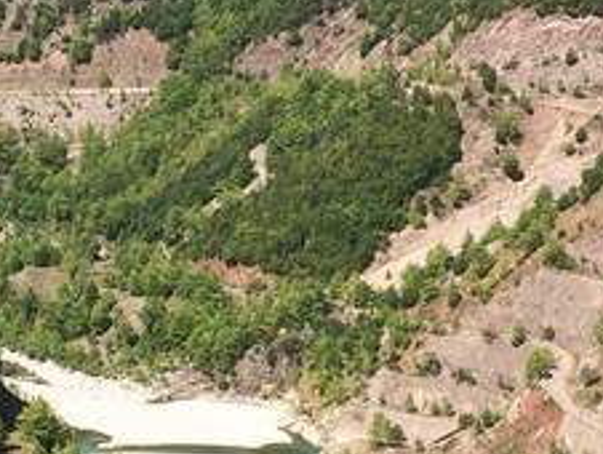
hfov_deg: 23.0
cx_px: 21
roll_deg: +0.8
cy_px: 240
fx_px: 1430
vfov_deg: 18.0
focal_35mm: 82
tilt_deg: -10.3
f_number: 2.2
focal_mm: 4.15
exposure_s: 1/1642
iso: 32
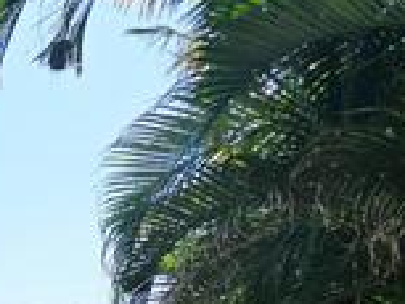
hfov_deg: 17.3
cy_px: 579
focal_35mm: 90
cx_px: -344
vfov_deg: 14.2
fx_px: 1054
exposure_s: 1/714
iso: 12
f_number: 1.7
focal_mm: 6.3
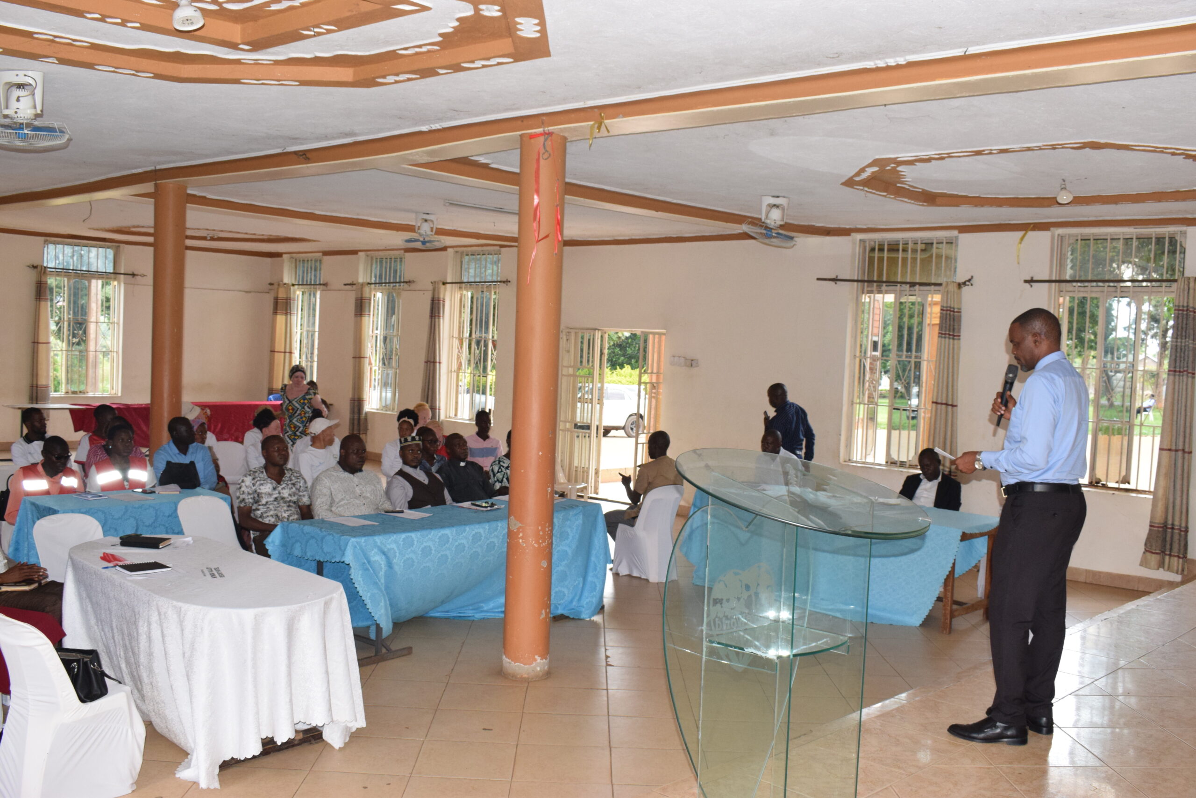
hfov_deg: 57.2
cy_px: 399
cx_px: 598
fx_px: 1096
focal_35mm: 33
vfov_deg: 40.0
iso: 1250
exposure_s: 1/160
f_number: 8
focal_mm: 22
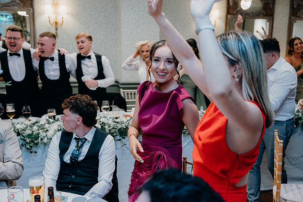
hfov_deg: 48.4
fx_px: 337
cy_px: 101
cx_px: 152
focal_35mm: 40
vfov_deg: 33.4
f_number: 3.5
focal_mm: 40
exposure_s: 1/100
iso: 2500
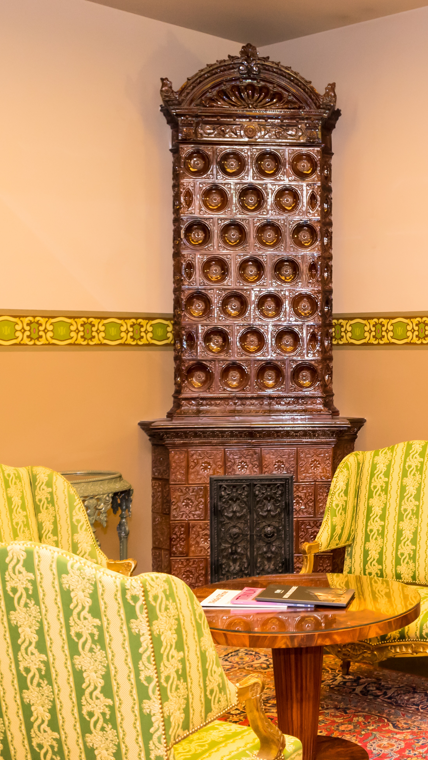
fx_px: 1029
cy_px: 379
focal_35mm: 51
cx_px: 434
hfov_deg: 22.5
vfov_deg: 40.6
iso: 3200
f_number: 4
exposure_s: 1/60
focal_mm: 32
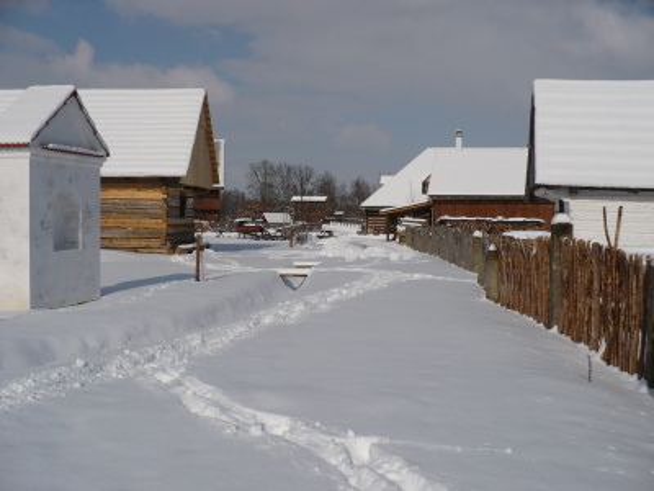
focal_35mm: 42
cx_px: 327
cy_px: 246
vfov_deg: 34.3
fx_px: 794
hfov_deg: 44.8
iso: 100
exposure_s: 1/800
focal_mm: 7
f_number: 8
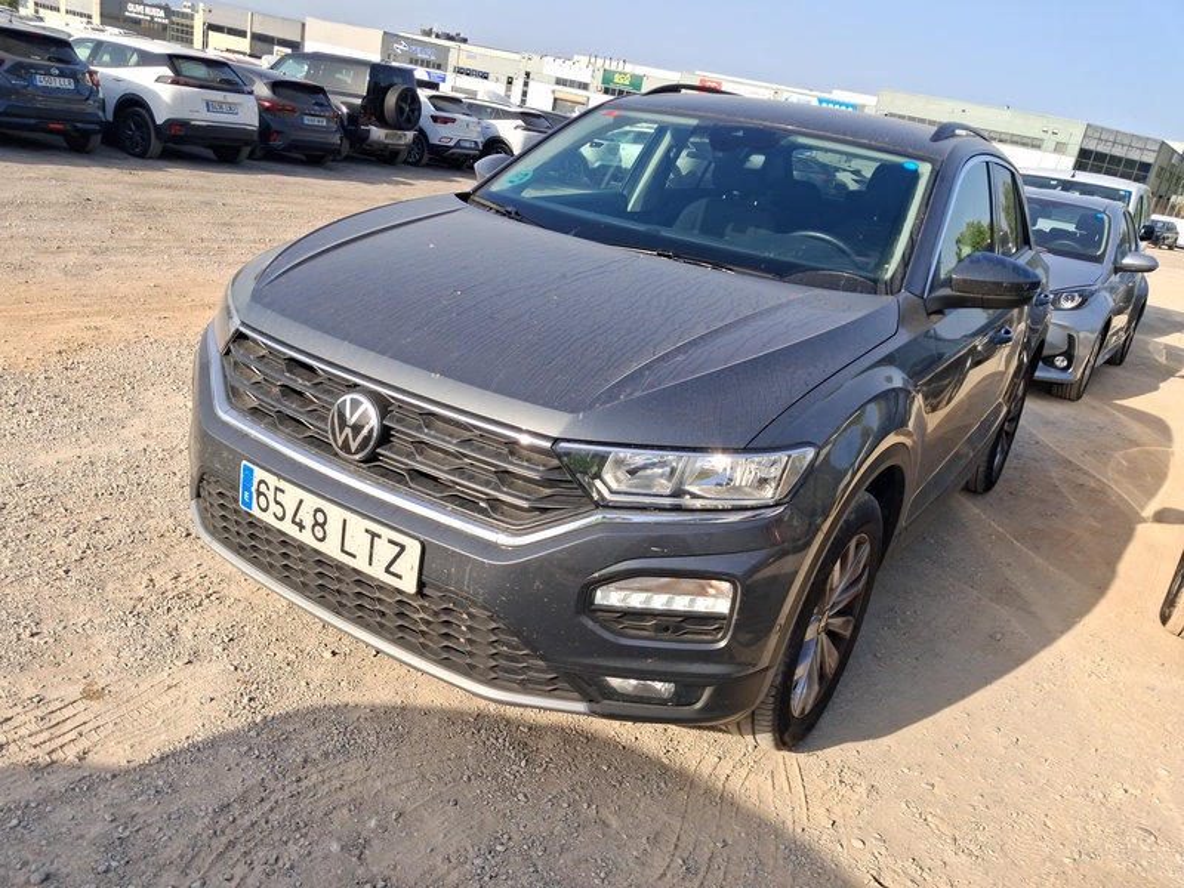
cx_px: 592
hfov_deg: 65.3
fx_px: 924
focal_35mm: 27
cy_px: 444
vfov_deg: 51.4
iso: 20
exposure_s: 1/441
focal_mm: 4
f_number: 1.8
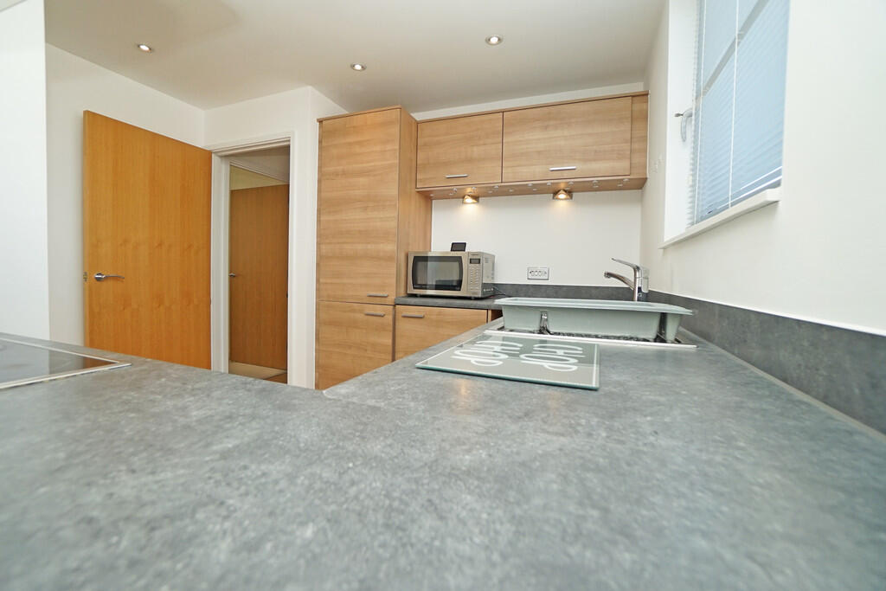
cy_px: 296
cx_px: 443
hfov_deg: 100.4
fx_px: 369
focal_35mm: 15
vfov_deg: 77.3
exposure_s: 1/160
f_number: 4
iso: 320
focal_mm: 10
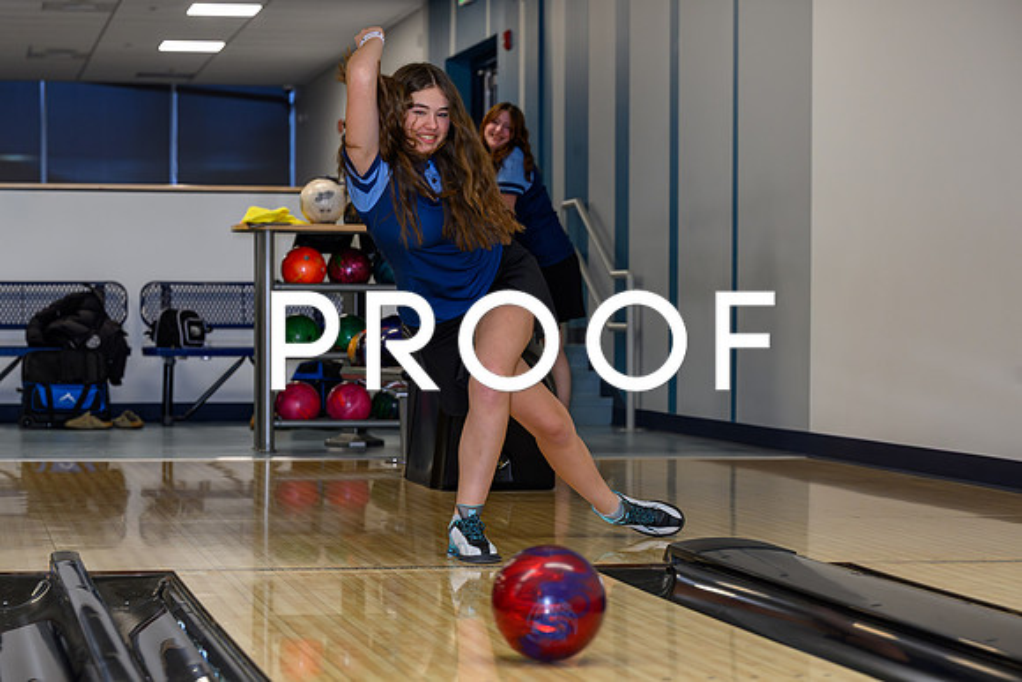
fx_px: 2589
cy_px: 338
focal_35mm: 91
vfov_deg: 15.0
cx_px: 461
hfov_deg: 22.3
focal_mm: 83
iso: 1250
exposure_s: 1/200
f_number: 4.5
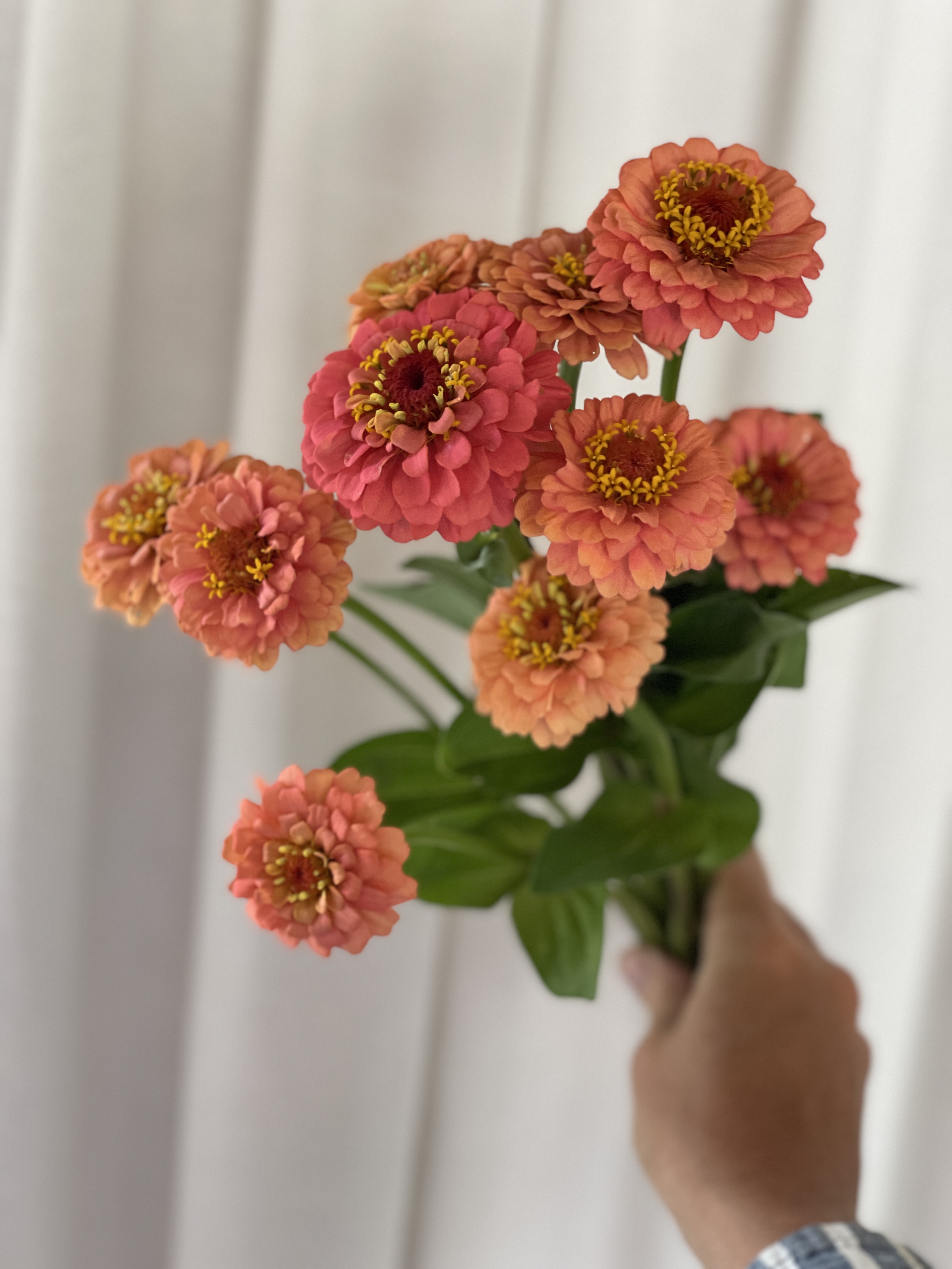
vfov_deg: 36.8
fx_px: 1907
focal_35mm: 52
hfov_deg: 28.0
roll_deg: -5.9
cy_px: 634
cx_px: 476
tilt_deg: -10.6
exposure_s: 1/122
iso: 250
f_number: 2
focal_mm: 6
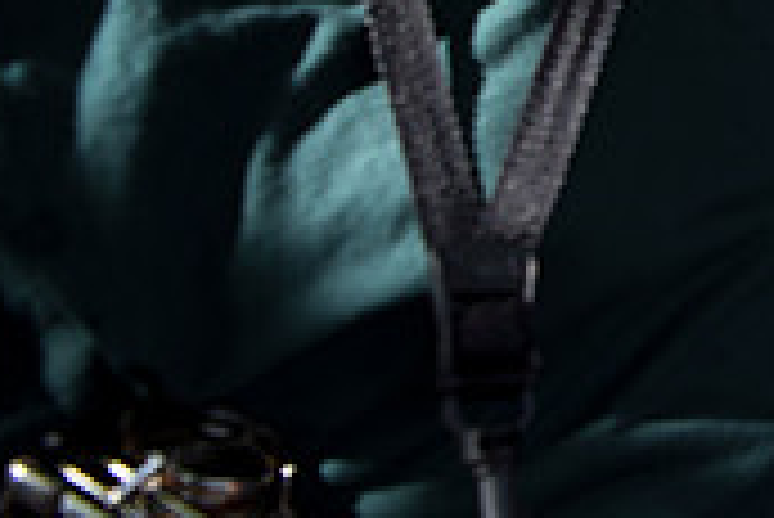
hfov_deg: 20.8
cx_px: 1202
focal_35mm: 81
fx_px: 1743
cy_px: -268
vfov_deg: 15.5
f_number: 4.5
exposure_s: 1/500
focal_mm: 24
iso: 250
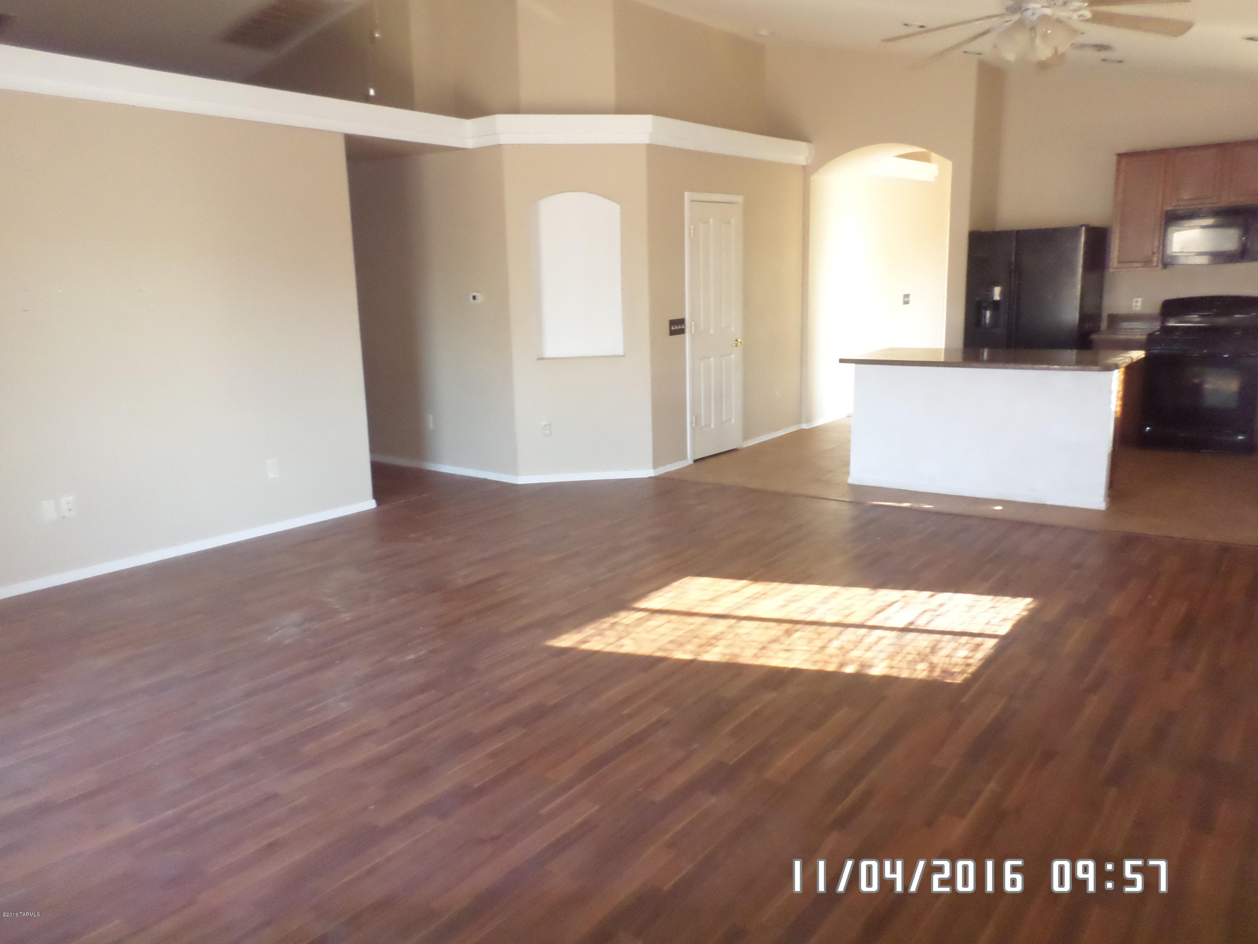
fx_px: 909
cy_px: 472
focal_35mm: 25
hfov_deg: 69.4
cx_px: 629
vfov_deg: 54.9
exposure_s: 1/30
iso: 400
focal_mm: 4.5
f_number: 2.5
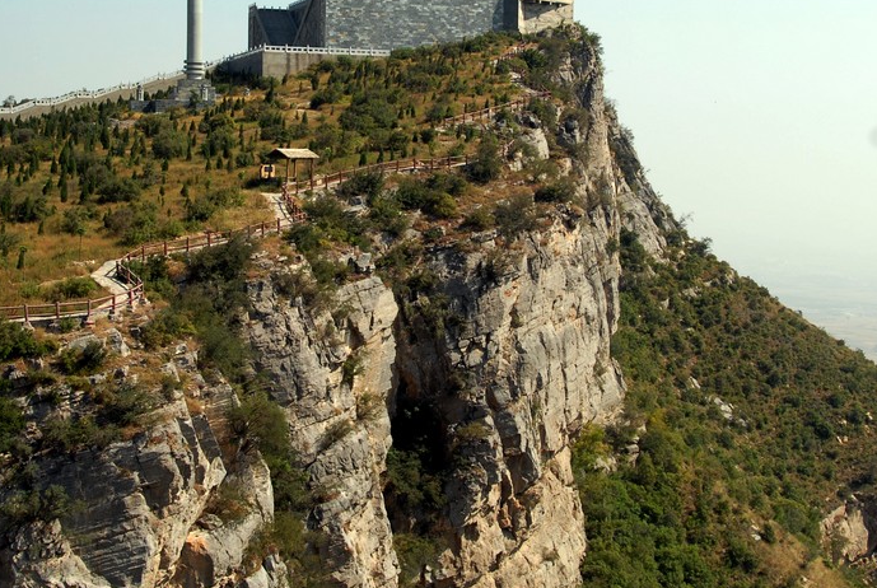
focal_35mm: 61
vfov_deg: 22.2
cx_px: 417
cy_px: 164
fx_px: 1489
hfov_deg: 32.8
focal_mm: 28
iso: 100
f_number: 8
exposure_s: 1/250
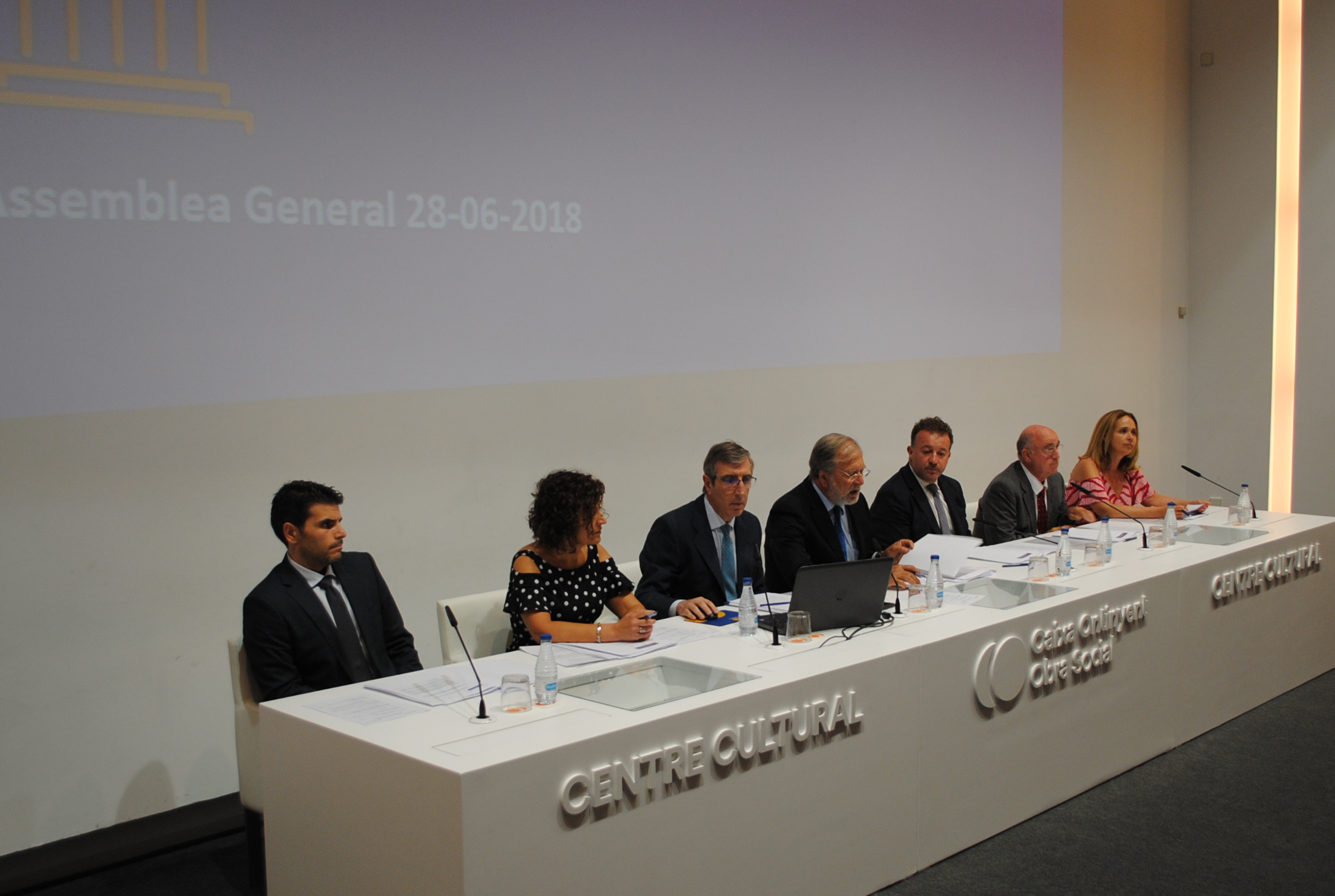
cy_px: 473
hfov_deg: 48.3
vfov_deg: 33.5
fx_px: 1486
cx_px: 703
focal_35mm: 40
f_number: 3.8
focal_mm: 20
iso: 220
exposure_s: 1/30
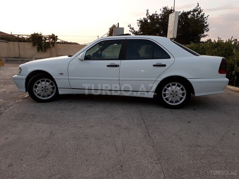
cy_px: 90
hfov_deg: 65.3
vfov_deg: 51.4
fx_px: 186
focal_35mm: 27
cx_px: 120
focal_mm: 3.6
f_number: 1.9
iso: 50
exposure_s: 1/100
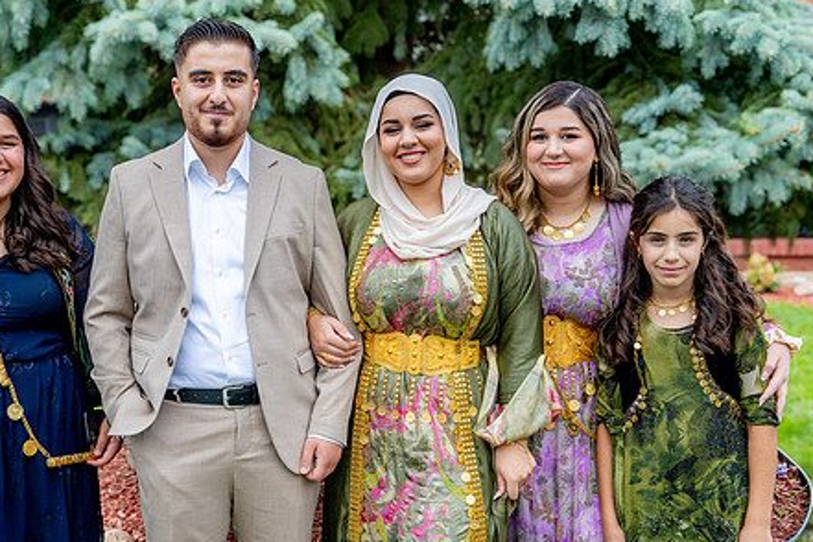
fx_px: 1039
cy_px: 320
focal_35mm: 46
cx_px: 310
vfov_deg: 29.2
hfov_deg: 42.5
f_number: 7.1
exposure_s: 1/200
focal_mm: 35
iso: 320
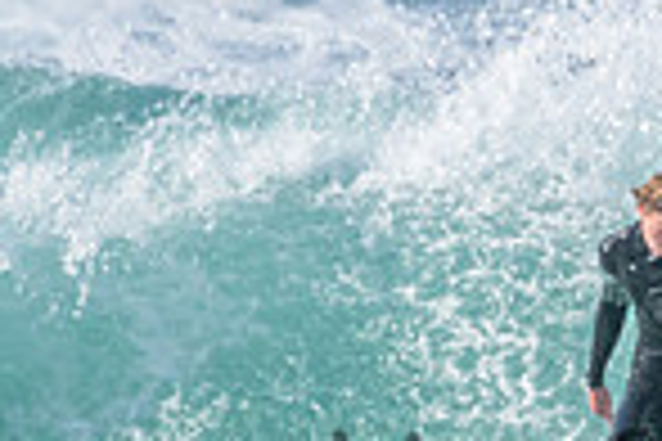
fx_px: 57939
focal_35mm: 3151
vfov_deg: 0.4
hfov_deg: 0.7
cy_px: 461
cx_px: 797
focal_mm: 800
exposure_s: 1/1600
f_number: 11
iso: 2200
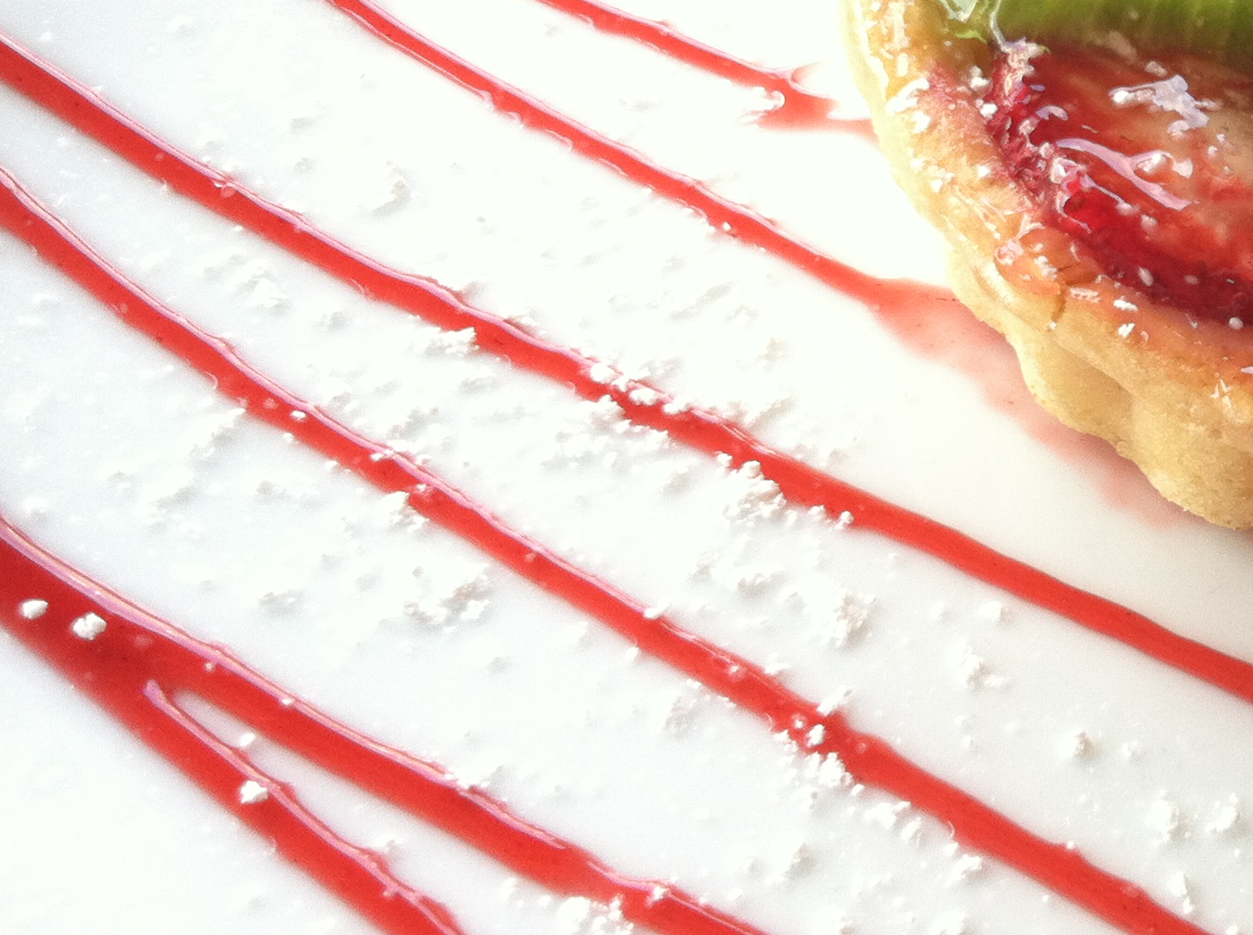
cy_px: 117
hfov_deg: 27.9
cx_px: 1144
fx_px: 2421
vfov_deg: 21.4
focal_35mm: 67
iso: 100
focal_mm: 3.85
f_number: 2.8
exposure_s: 1/60
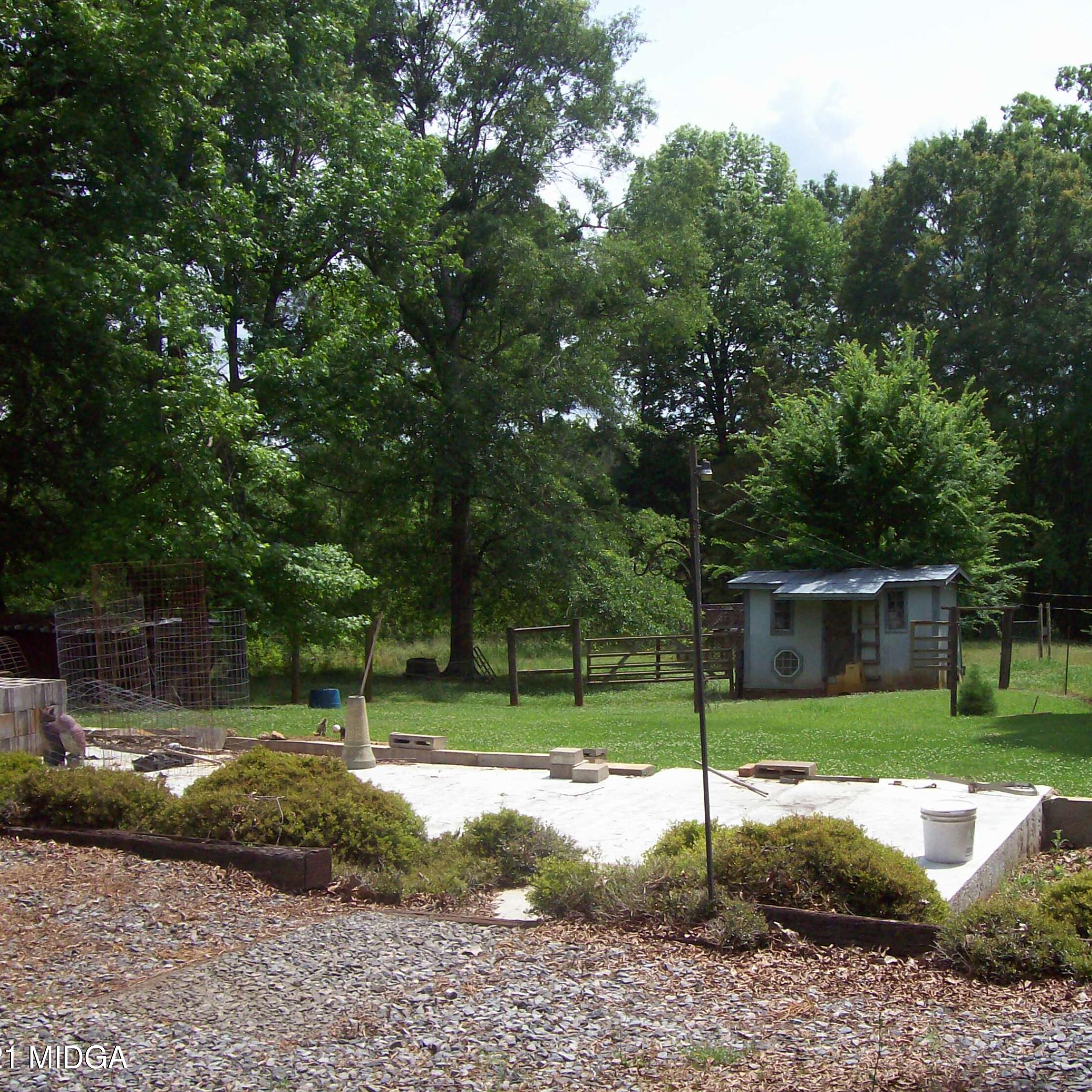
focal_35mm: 43
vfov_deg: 39.2
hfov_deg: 39.0
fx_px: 1535
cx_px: 665
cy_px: 546
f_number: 4.8
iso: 80
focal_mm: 6
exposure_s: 1/550
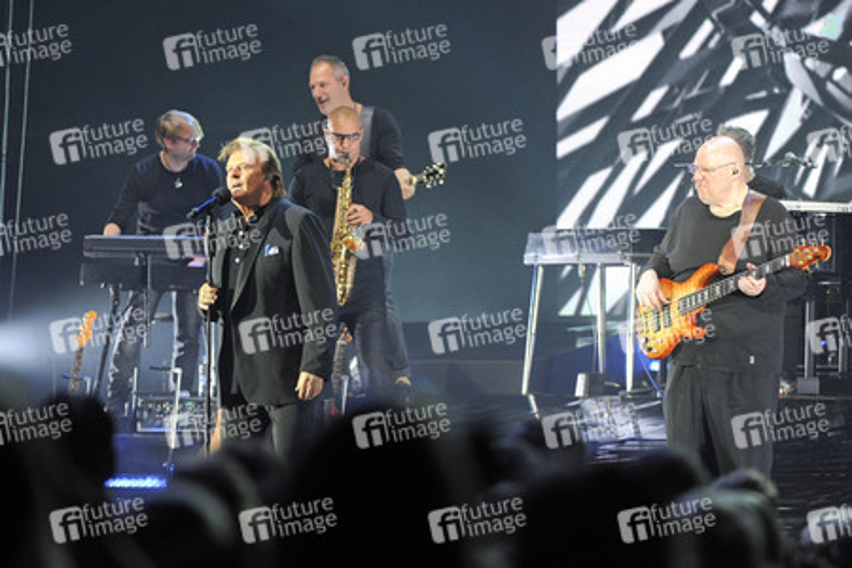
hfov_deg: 9.4
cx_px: 426
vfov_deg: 6.2
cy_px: 284
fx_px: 5206
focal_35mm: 220
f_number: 4
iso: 2500
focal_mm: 220
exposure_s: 1/320
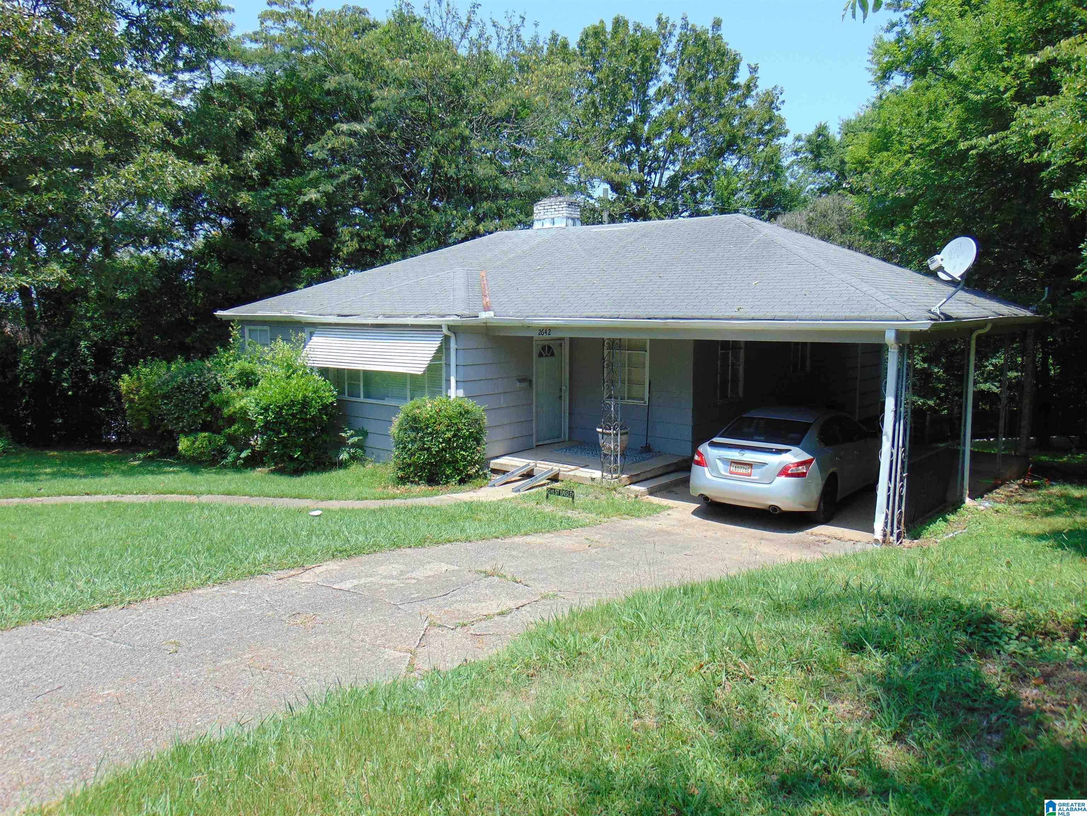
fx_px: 785
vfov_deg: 54.9
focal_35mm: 25
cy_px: 408
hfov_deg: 69.4
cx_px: 544
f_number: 3
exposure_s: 1/640
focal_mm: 4.5
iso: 80
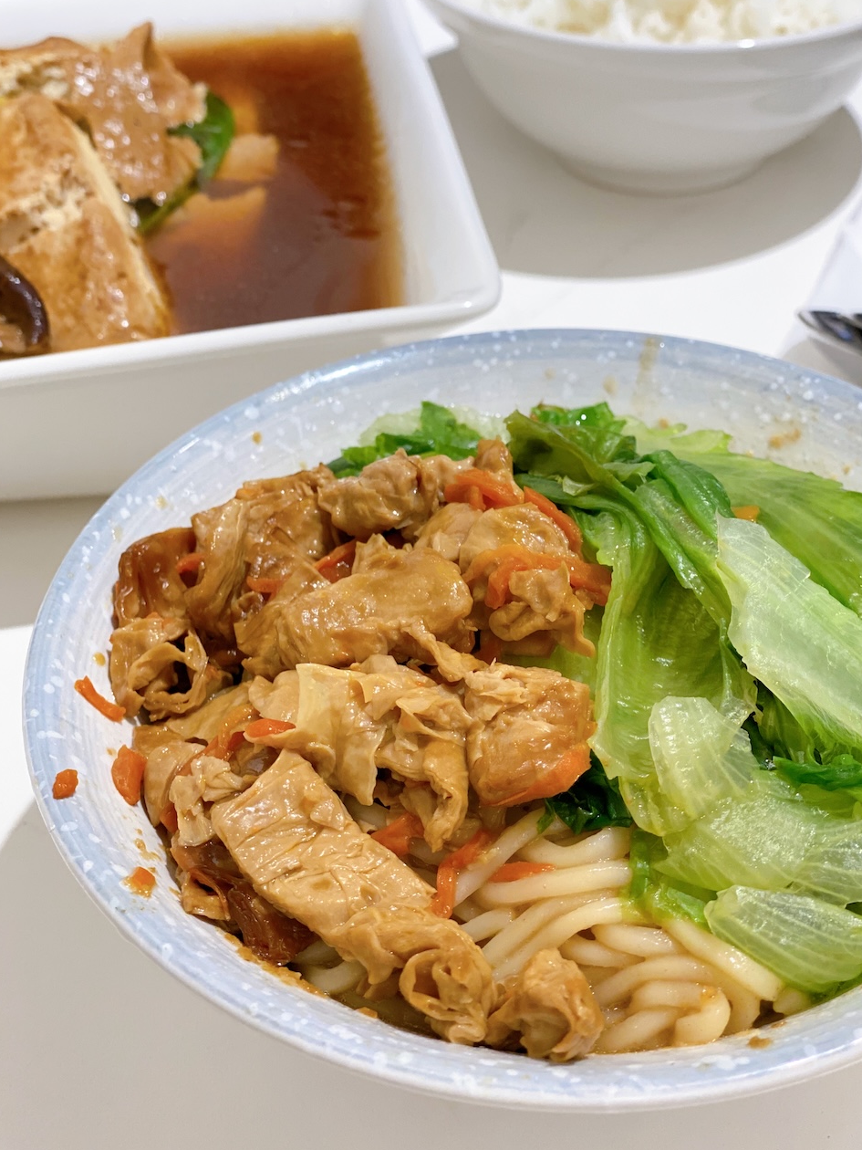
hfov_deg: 26.6
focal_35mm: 55
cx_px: 443
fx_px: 1826
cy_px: 566
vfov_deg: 34.9
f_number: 2
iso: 160
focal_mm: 6
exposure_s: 1/120
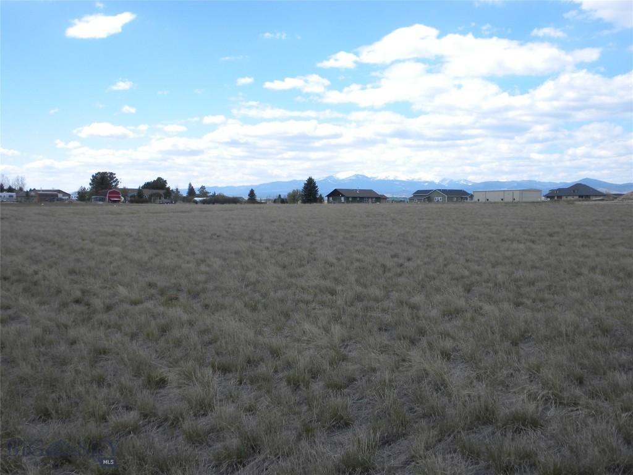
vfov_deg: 38.7
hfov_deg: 50.1
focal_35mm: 37
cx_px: 316
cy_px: 238
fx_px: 677
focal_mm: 6.6
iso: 64
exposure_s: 1/100
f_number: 10
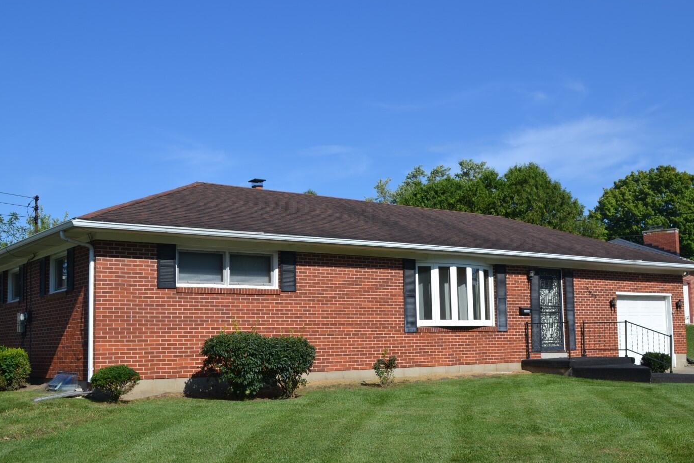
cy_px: 260
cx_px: 351
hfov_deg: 49.6
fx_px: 752
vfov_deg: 34.2
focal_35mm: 39
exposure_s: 1/320
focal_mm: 22
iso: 100
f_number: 9
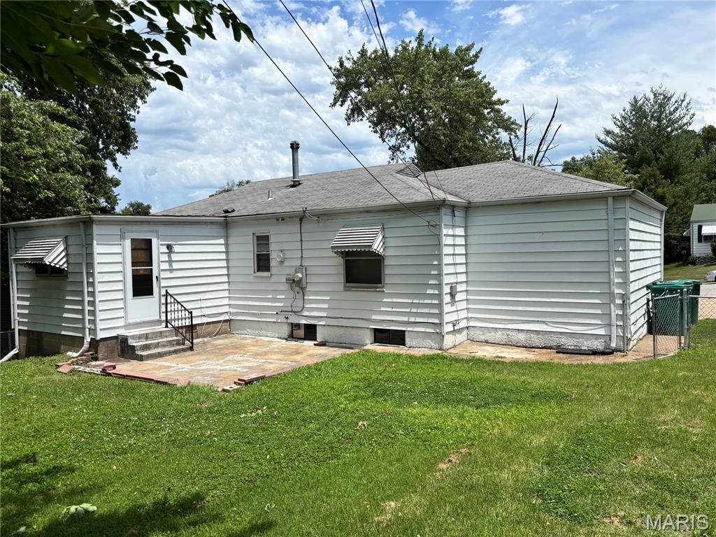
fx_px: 538
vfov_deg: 53.1
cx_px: 358
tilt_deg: -0.3
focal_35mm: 26
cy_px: 268
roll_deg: +2.0
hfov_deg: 67.3
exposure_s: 1/4854
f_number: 1.6
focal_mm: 5.96
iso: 50
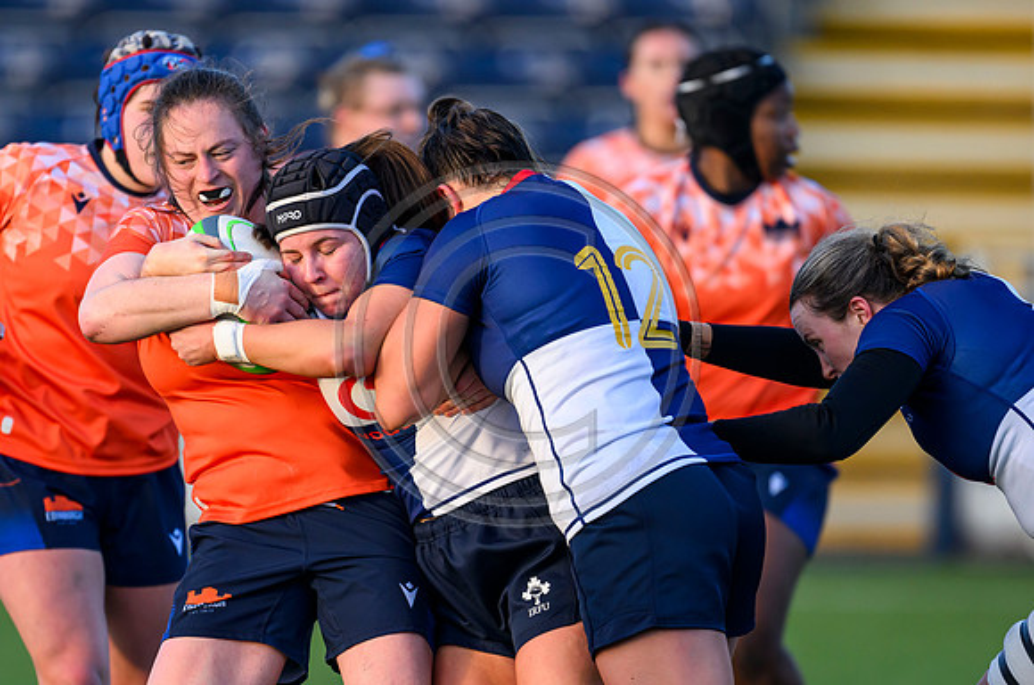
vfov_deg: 1.6
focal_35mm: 836
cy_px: 457
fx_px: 23958
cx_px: 481
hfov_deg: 2.5
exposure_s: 1/1250
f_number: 4
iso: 1000
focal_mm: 560
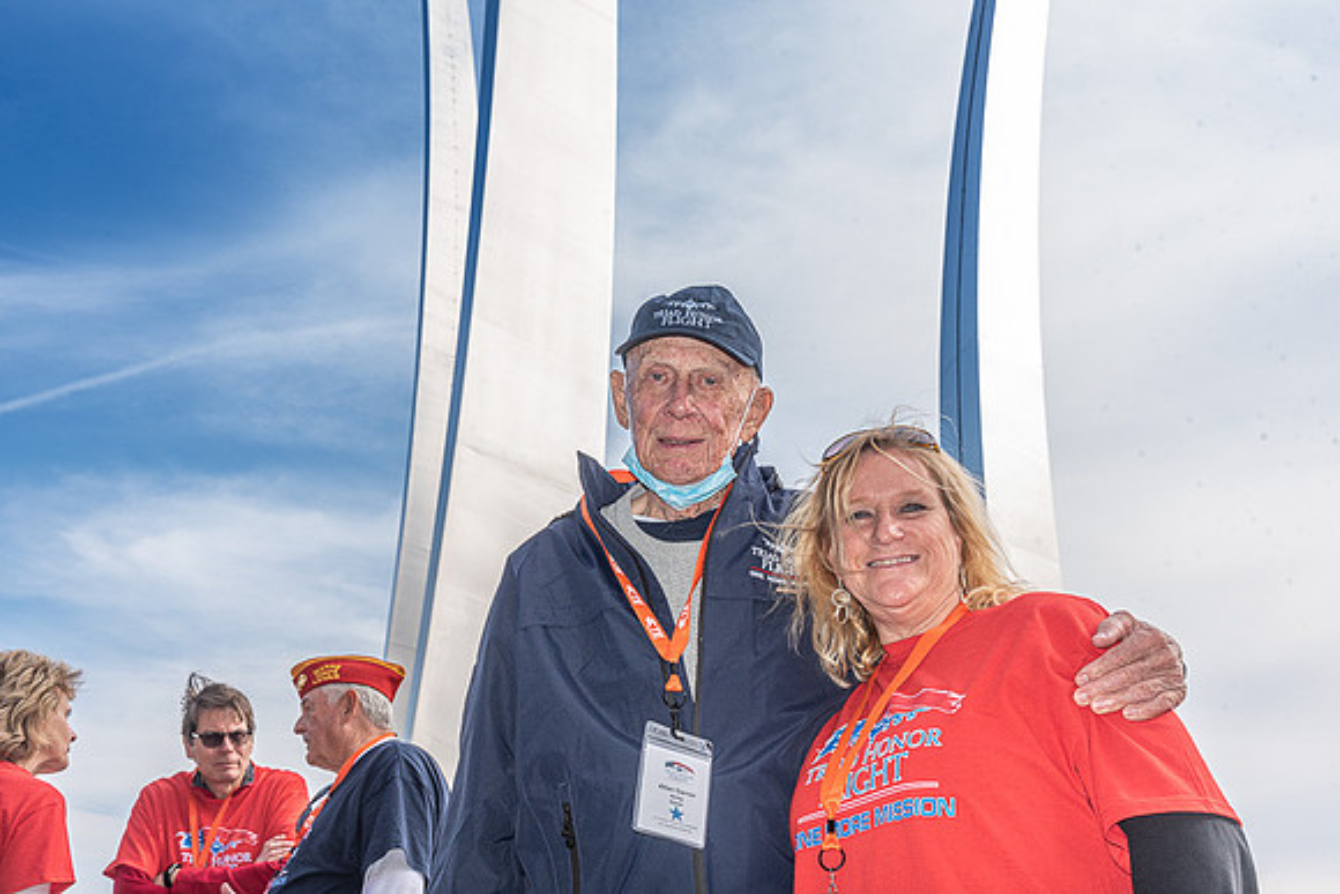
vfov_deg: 29.3
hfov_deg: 42.7
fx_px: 1713
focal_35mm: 46
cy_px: 447
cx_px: 670
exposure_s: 1/250
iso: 500
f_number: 13
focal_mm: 46
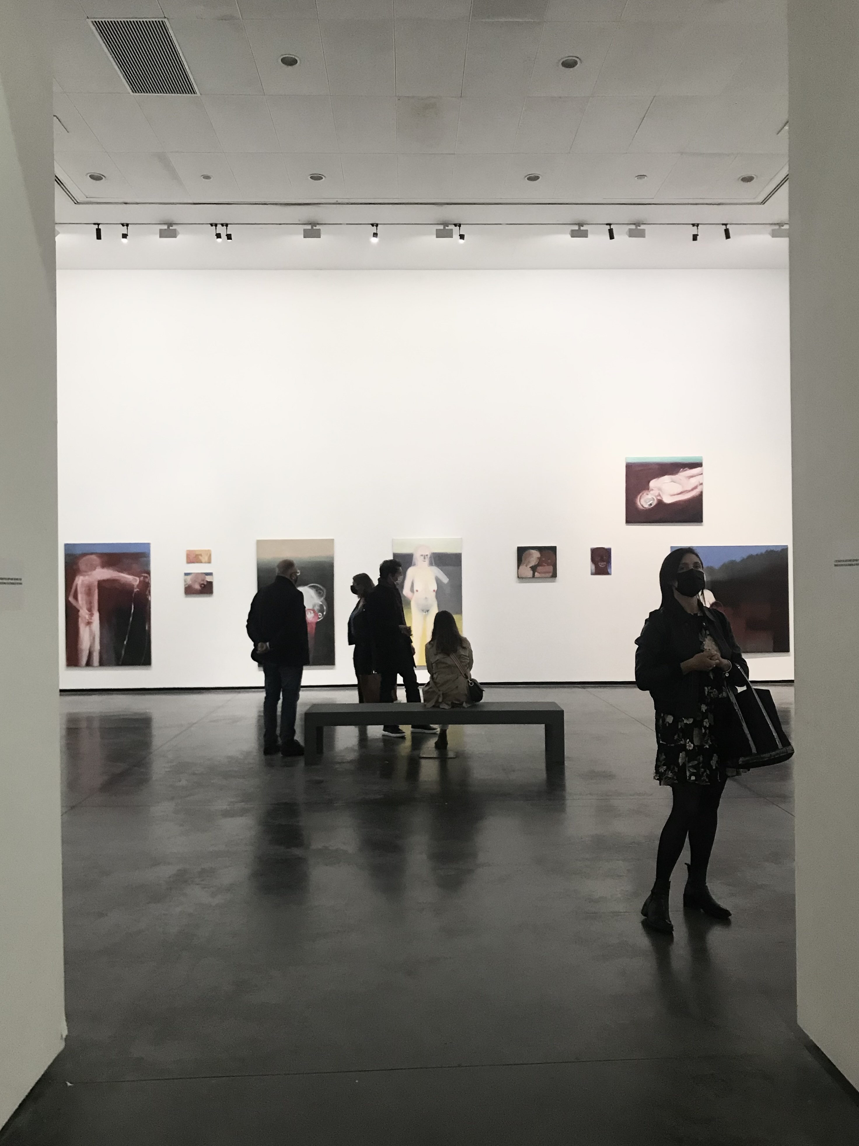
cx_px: 430
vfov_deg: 63.4
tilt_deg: +2.4
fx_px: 927
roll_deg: +1.3
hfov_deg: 49.7
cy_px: 573
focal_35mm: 28
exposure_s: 1/17
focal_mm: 3.99
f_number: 1.8
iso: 64
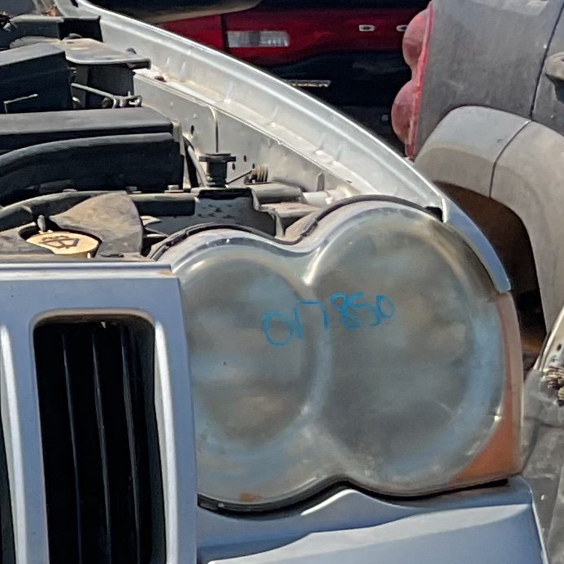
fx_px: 2747
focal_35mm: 149
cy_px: 536
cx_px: -448
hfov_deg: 11.0
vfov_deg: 11.6
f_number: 1.8
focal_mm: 3
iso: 16
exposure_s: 1/1451
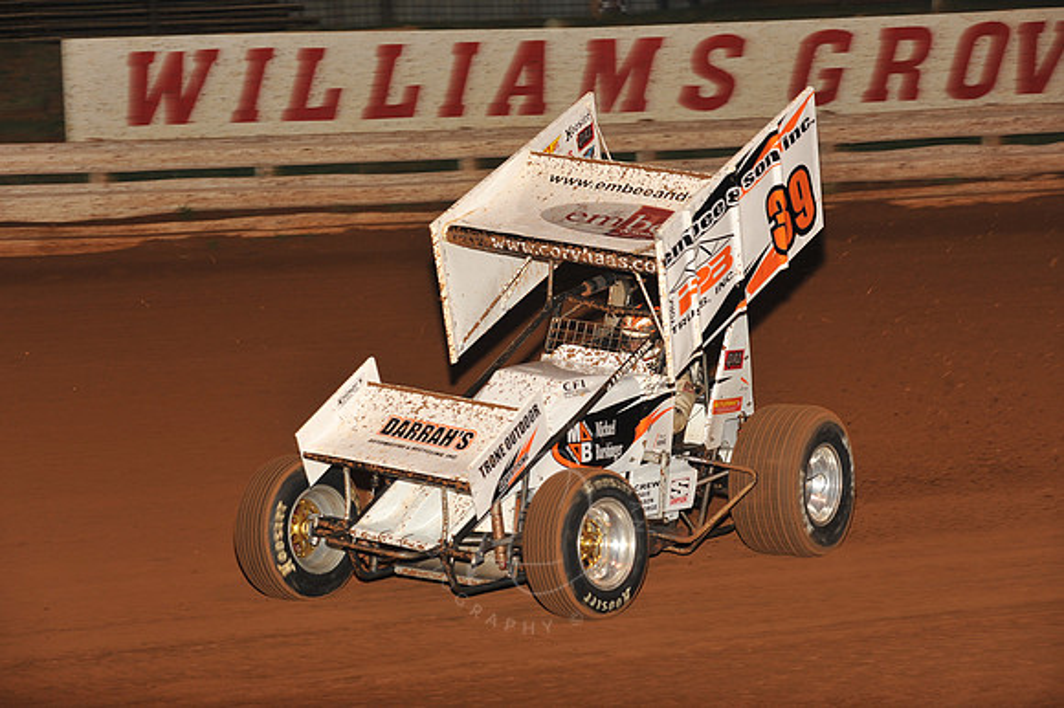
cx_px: 532
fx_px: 3308
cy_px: 354
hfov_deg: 18.3
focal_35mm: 112
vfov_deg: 12.2
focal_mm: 112
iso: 800
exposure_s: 1/320
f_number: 6.3
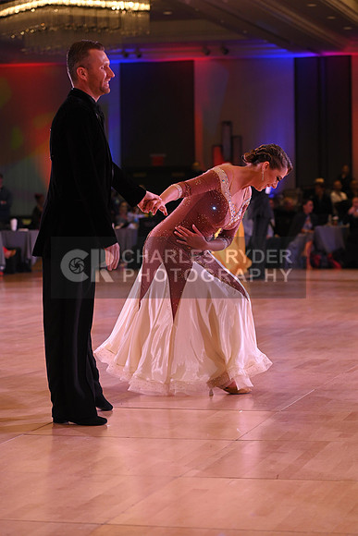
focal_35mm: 110
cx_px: 179
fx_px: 1640
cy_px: 268
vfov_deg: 18.6
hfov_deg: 12.5
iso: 1600
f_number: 5
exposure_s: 1/250
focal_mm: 110
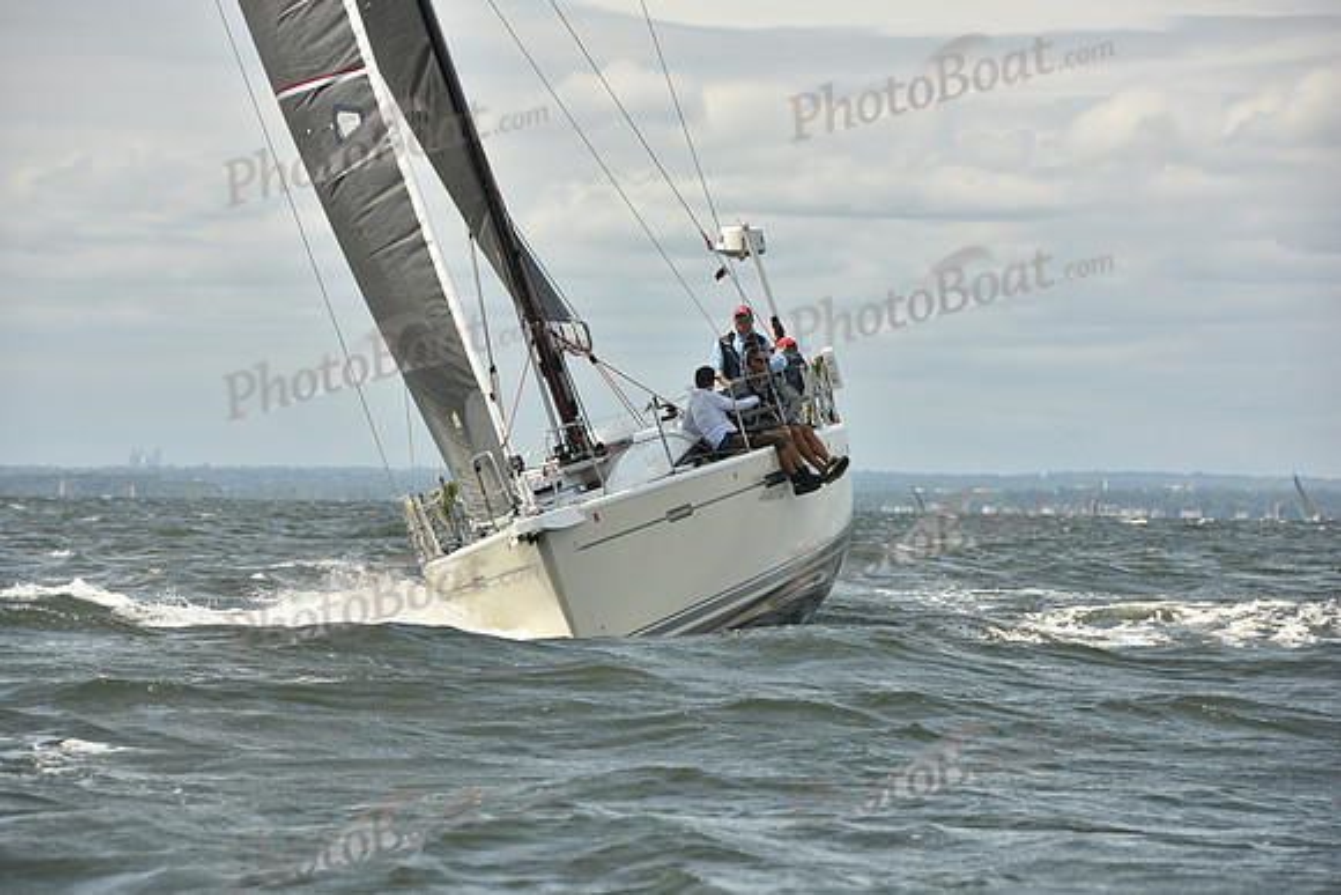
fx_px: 7451
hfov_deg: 10.3
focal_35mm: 200
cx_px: 670
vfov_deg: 6.9
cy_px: 448
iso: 250
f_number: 9
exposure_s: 1/800
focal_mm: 200
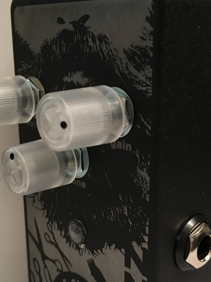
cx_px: 123
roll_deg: -2.8
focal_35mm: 51
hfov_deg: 28.5
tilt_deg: -16.4
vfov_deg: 37.2
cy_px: 182
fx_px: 414
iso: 250
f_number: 2.2
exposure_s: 1/15
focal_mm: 4.15
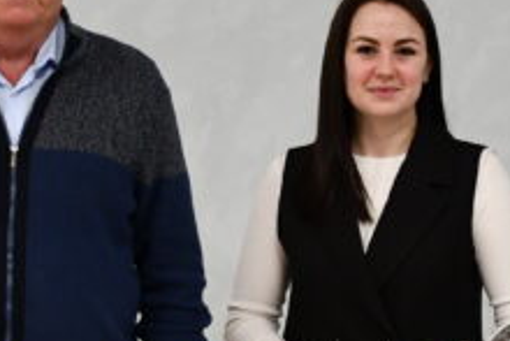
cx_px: 359
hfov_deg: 8.7
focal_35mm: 237
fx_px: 3360
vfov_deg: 5.8
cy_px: 370
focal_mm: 34
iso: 1250
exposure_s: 1/125
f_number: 4.2
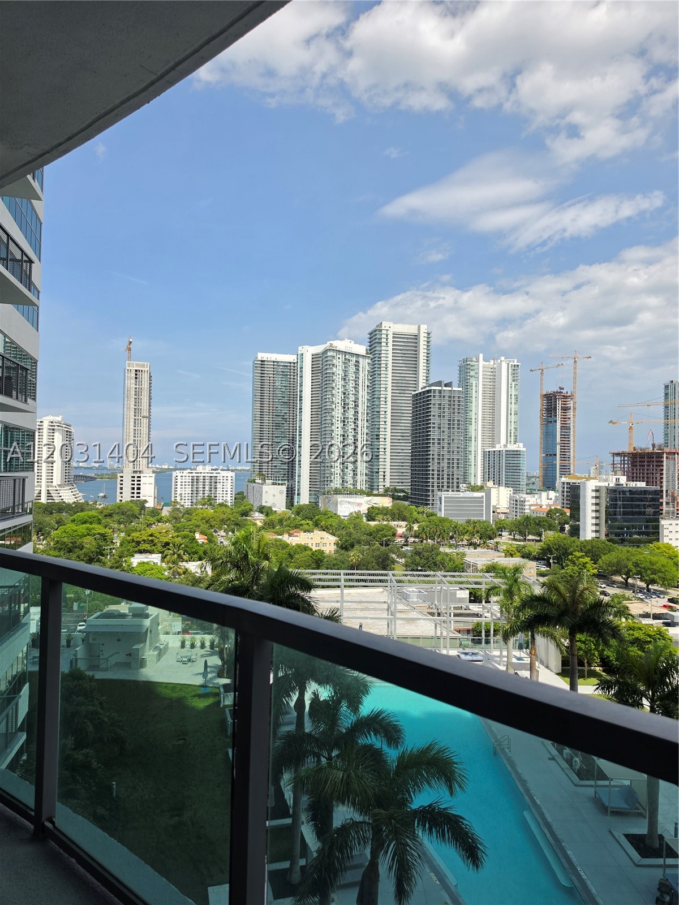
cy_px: 452
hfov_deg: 58.9
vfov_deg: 73.9
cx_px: 340
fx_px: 602
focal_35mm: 23
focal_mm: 6.5
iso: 64
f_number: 1.4
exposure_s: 1/6571
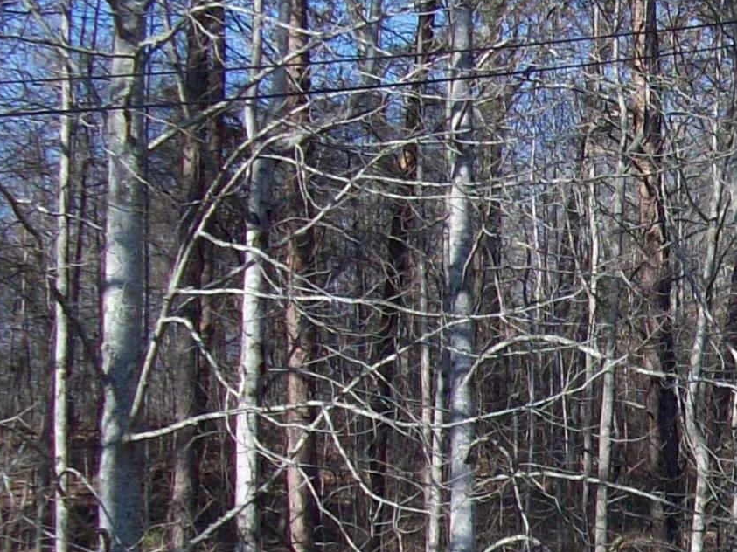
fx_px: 2576
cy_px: 476
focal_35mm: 121
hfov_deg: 14.7
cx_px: 1230
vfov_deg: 12.2
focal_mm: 5.7
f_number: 2.8
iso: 64
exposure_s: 1/555
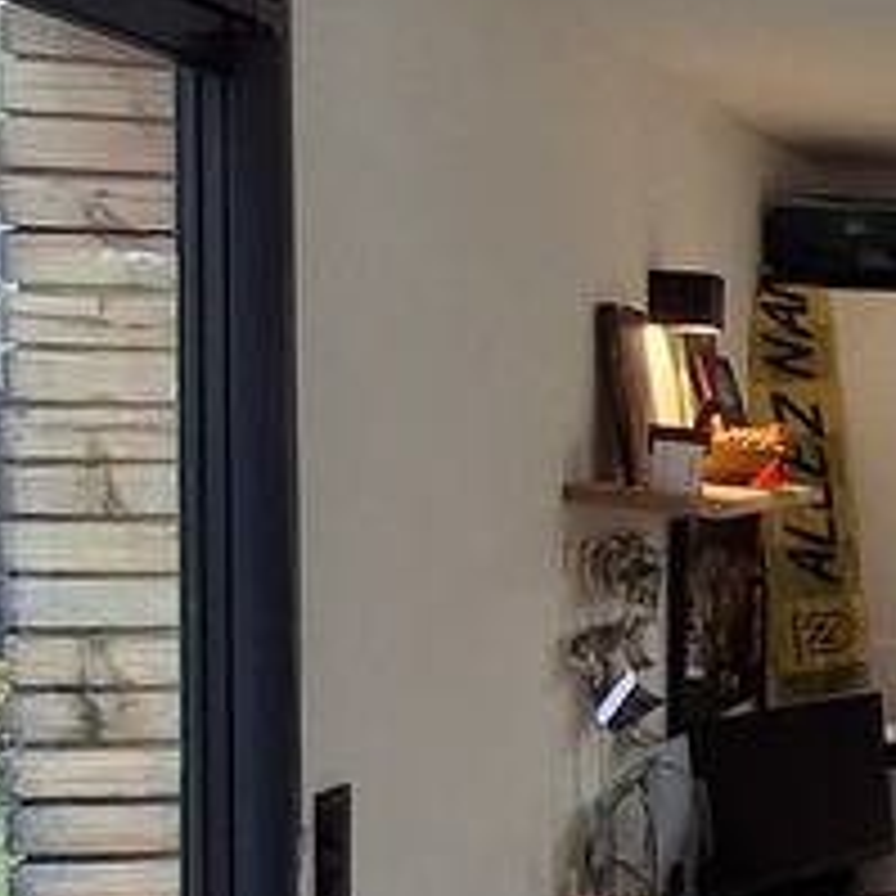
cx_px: 1783
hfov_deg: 17.5
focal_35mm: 71
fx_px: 2079
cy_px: 563
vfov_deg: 24.3
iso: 64
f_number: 2.2
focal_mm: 1.64
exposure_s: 1/40
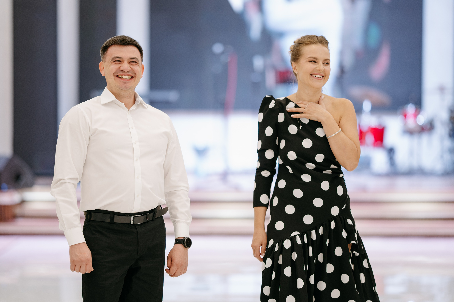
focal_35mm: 141
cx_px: 232
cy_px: 151
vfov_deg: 9.8
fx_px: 1772
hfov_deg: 14.6
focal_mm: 135
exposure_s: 1/250
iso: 800
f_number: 1.8
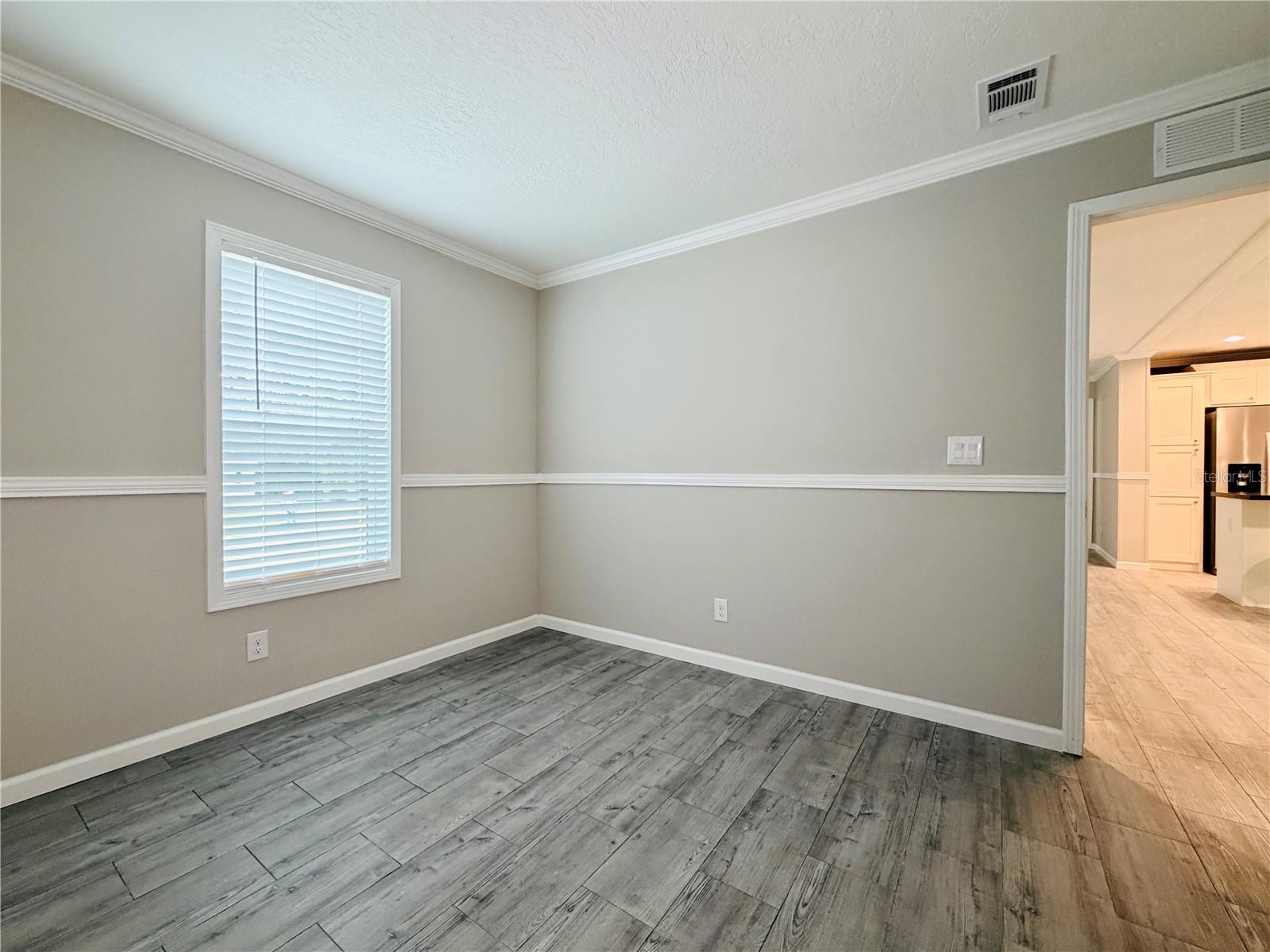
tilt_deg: -0.2
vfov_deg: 85.7
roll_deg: +0.5
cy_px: 476
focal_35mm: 14
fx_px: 514
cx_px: 635
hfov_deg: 102.1
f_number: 2.2
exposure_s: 1/60
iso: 320
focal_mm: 2.22
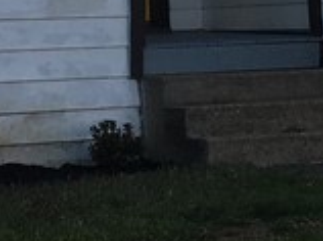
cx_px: 256
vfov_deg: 7.7
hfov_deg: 10.5
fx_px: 1752
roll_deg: +1.5
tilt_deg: +7.8
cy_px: -141
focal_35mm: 188
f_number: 2.2
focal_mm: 4.15
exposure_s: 1/635
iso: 25
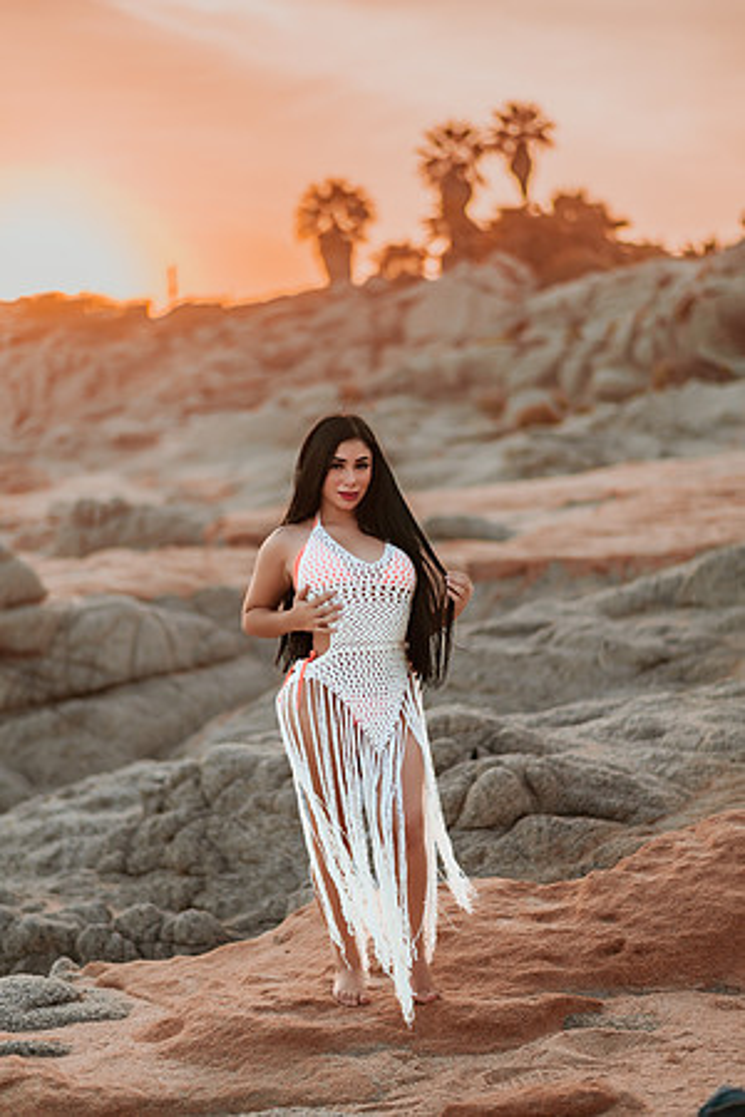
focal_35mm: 58
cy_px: 558
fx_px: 1800
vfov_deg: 34.5
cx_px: 372
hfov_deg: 23.4
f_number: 1.4
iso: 100
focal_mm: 58
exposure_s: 1/3200
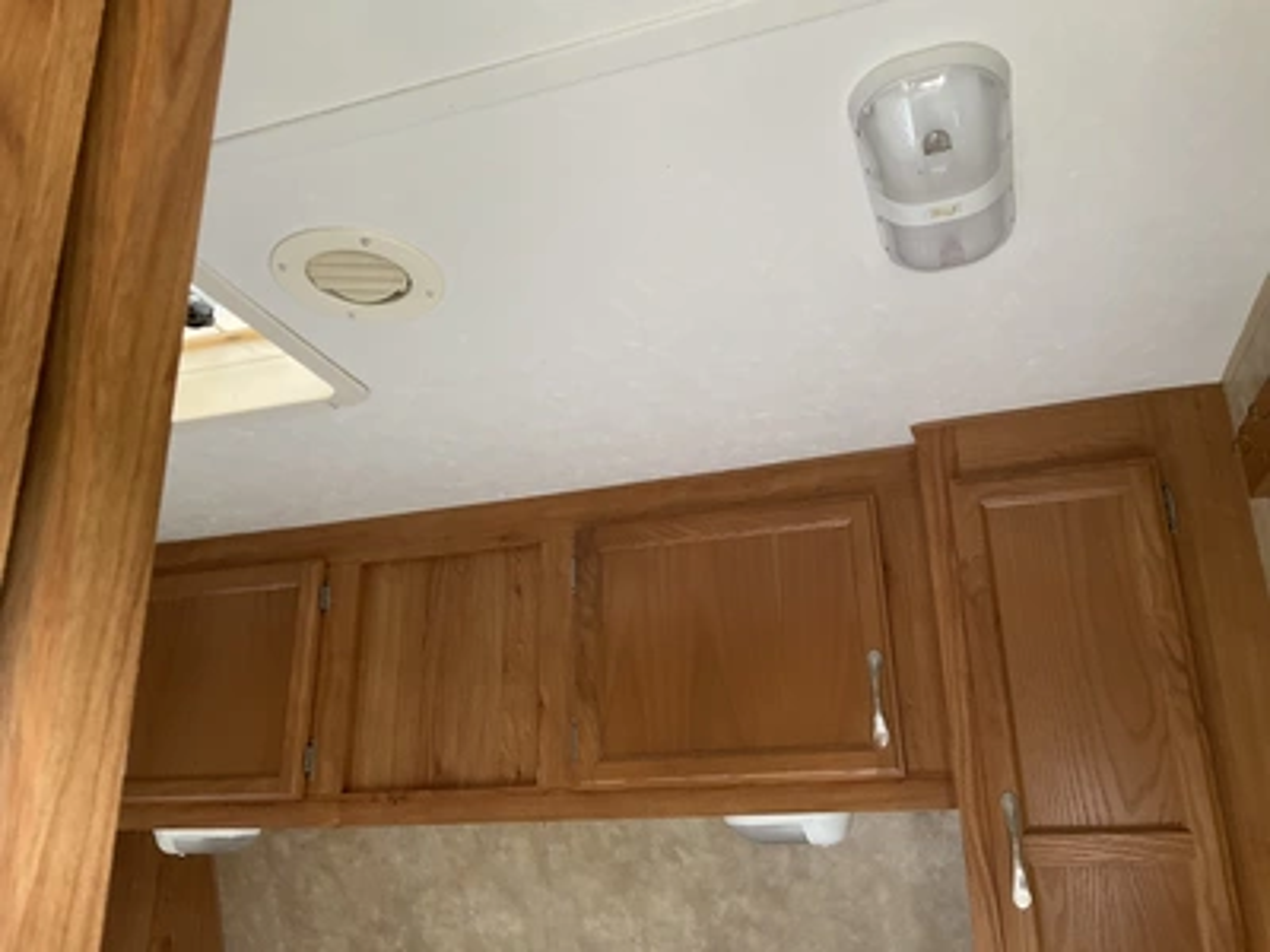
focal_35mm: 29
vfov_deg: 48.2
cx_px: 635
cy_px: 476
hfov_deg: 61.7
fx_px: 1064
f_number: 1.8
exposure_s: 1/60
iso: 80
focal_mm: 3
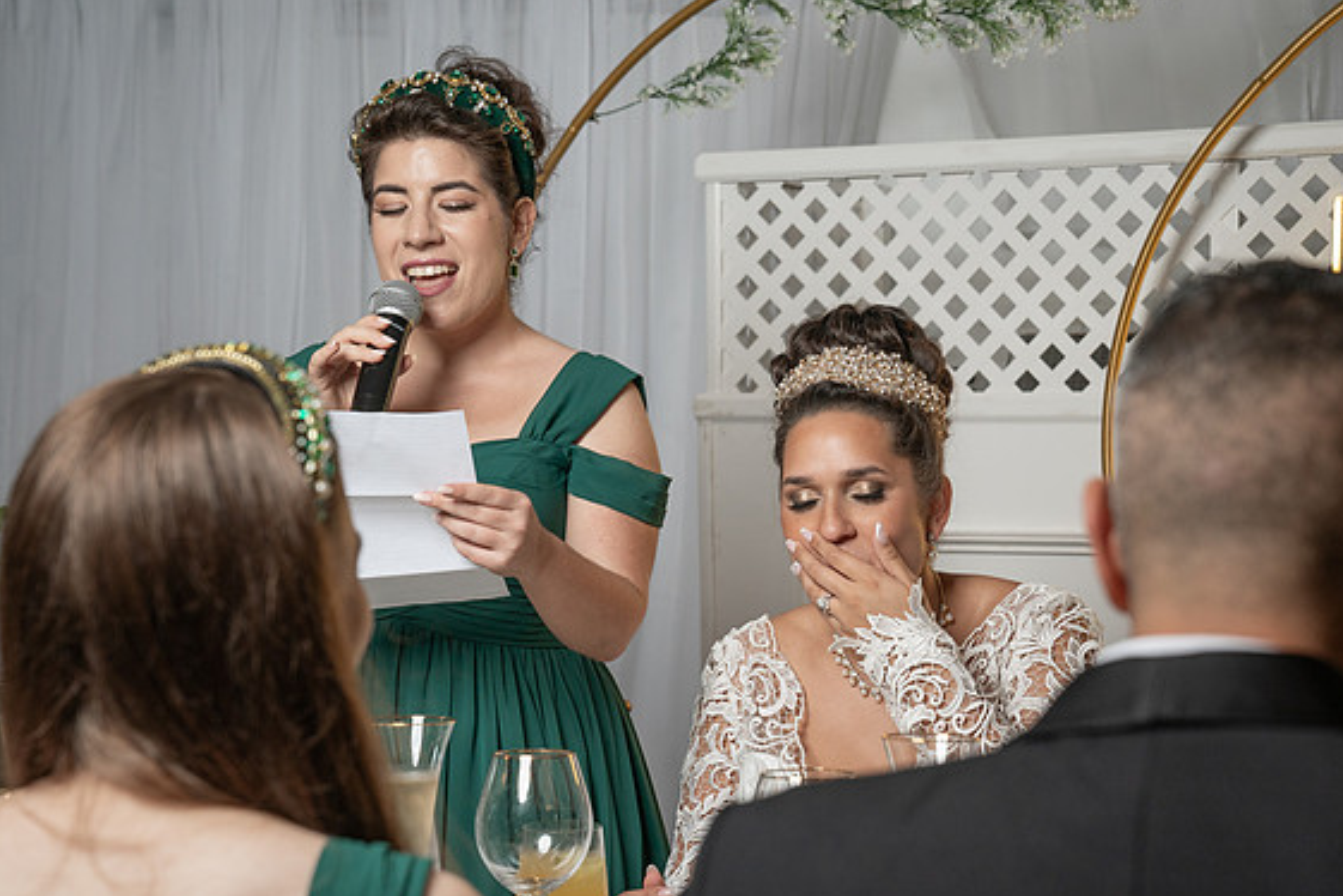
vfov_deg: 18.7
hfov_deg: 27.7
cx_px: 758
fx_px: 2723
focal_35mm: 73
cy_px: 500
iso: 500
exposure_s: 1/200
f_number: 4
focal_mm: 51
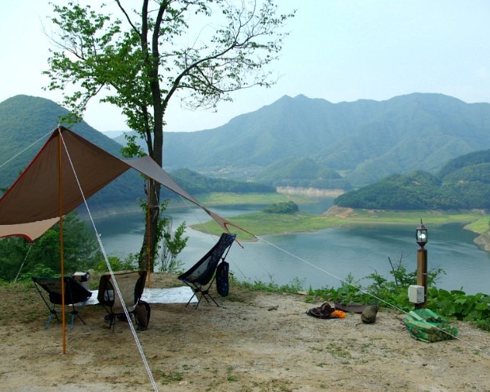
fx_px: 574
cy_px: 198
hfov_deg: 46.1
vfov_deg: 37.7
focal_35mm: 40
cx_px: 270
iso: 100
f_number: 8
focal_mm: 23
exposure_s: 1/180
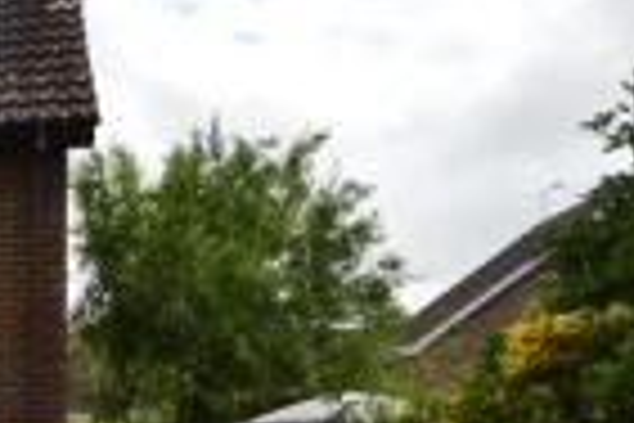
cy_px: 398
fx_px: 1157
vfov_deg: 20.2
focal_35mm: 66
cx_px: -423
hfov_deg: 22.3
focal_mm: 13
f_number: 11
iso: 400
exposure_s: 1/400
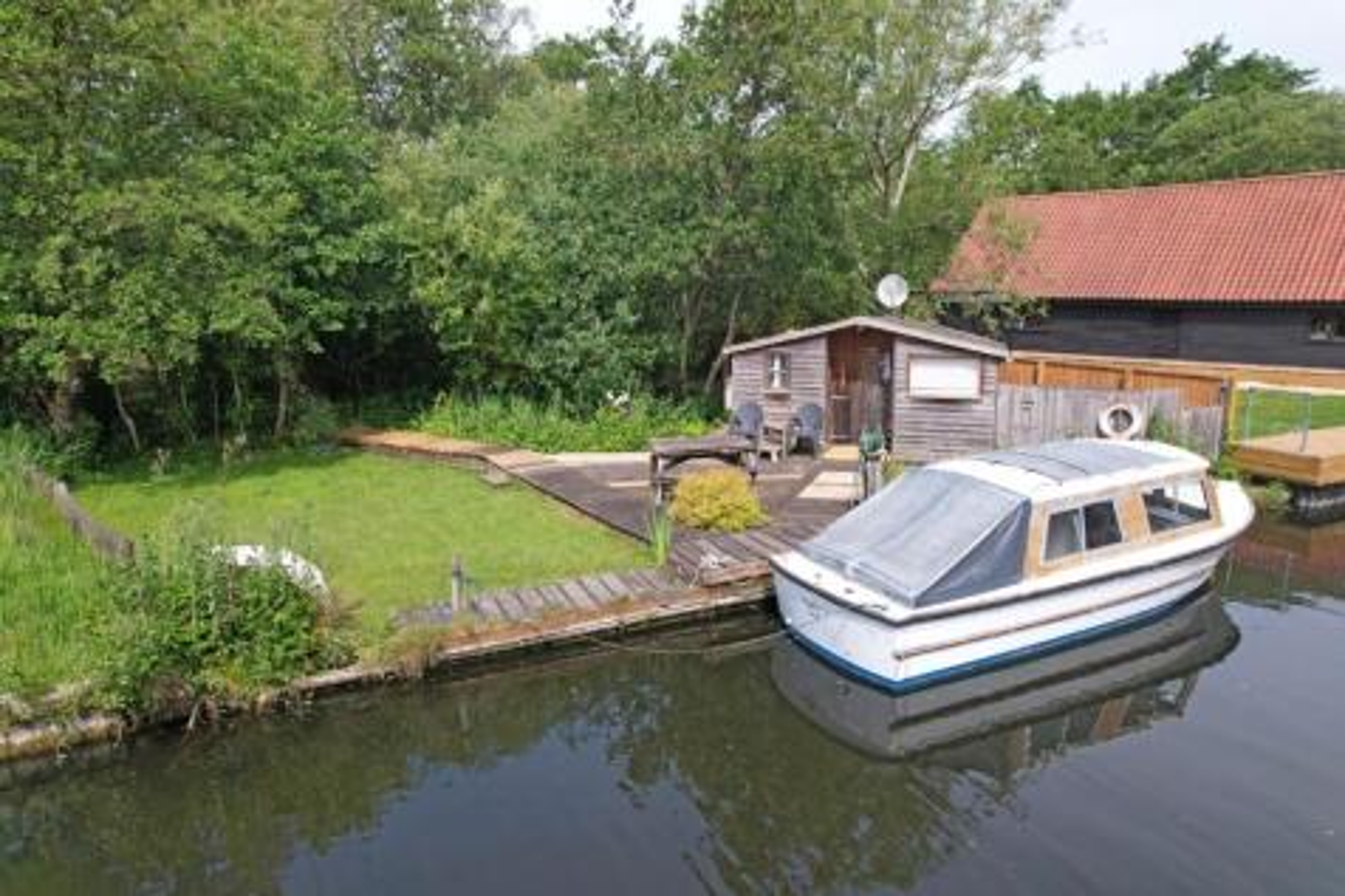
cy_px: 448
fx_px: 822
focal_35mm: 22
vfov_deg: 57.2
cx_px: 672
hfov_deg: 78.6
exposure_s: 1/160
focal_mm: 8.38
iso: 100
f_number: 2.8
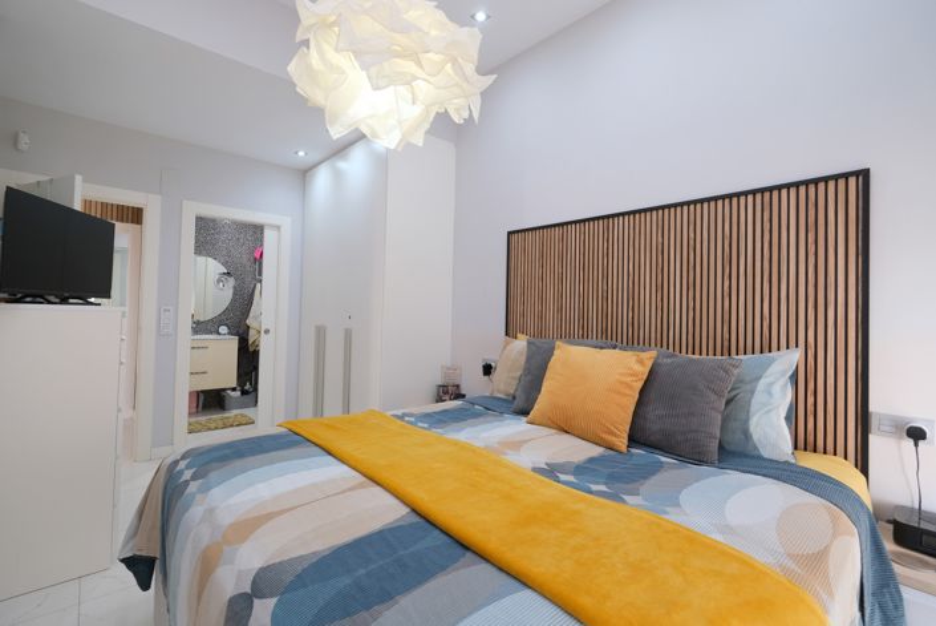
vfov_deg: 77.4
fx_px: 390
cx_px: 468
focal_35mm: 15
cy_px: 313
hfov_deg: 100.4
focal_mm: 10
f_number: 4
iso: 320
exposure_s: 1/38
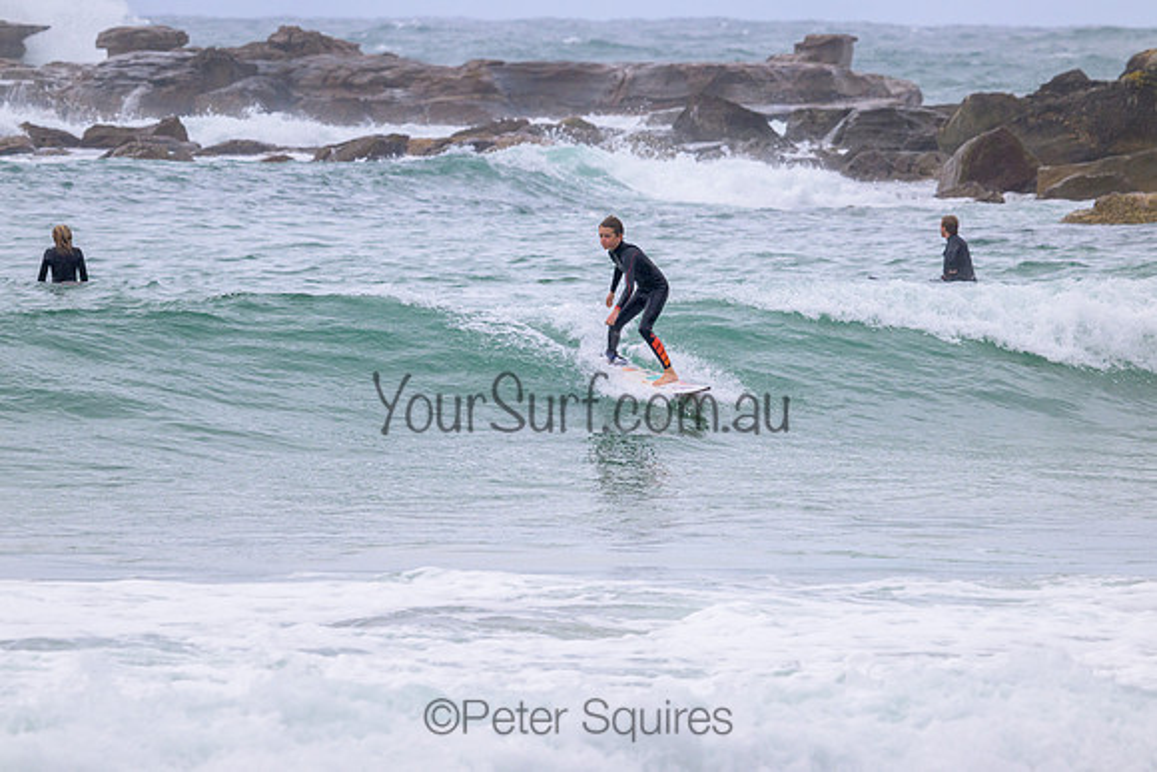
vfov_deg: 3.2
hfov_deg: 4.8
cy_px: 386
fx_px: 13822
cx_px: 578
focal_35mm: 430
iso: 800
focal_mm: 430
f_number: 11
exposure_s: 1/1250
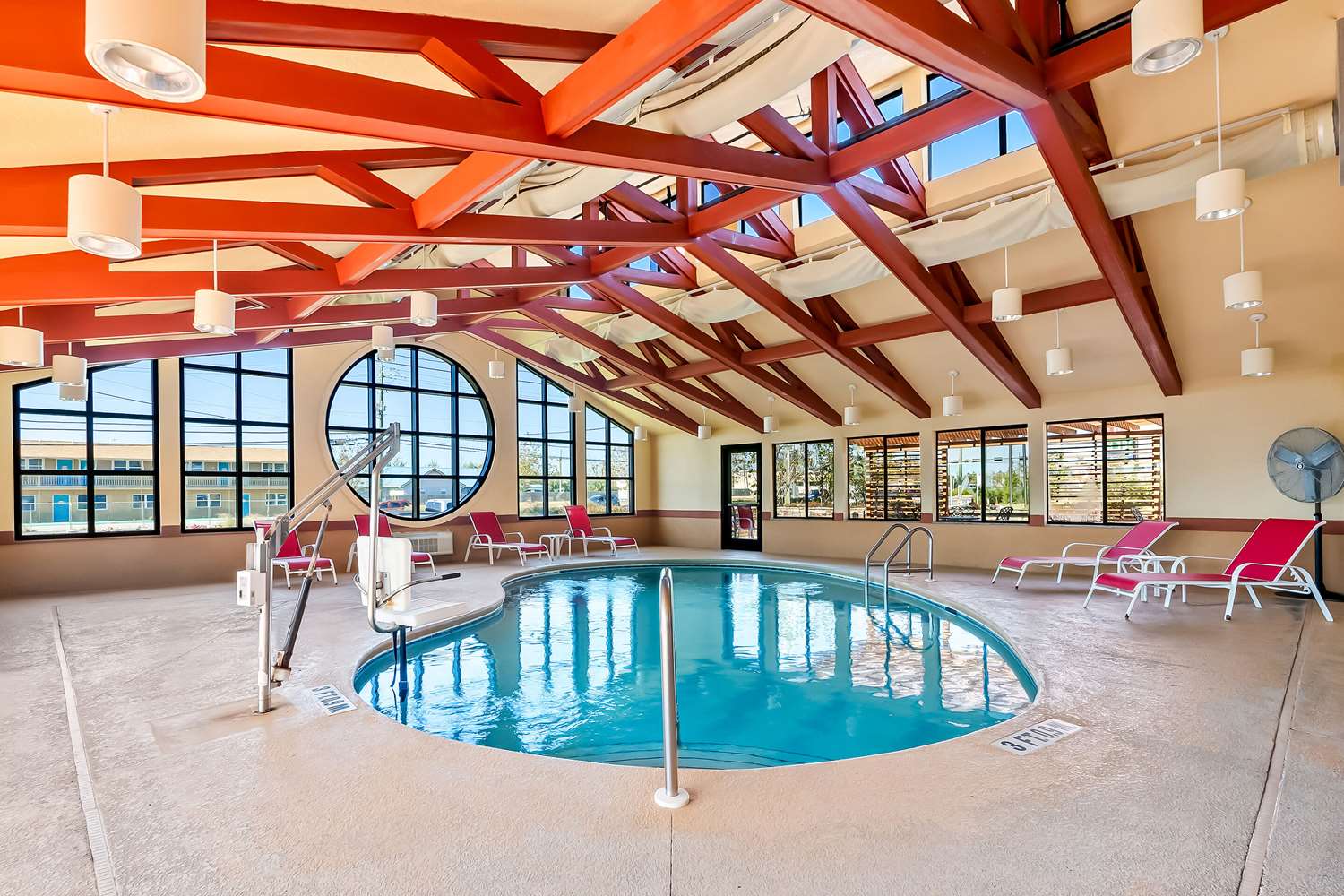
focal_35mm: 16
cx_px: 672
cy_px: 448
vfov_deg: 73.7
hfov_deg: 96.7
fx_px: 597
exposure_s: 1/13
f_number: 8
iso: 320
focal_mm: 16
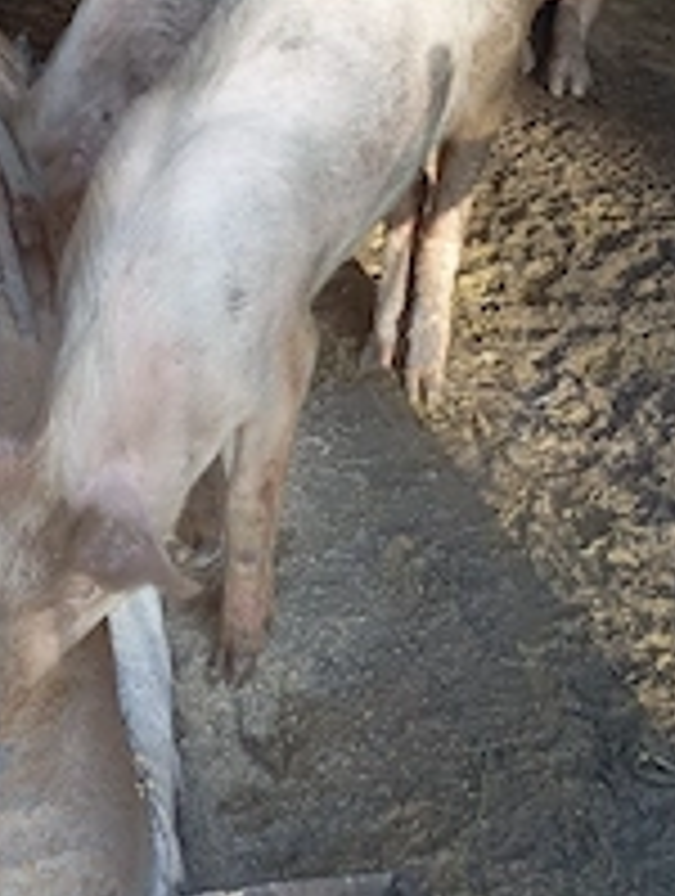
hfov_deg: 26.1
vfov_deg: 34.1
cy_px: 324
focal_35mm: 56
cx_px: 234
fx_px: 1451
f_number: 1.8
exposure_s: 1/100
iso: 151
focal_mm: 4.27
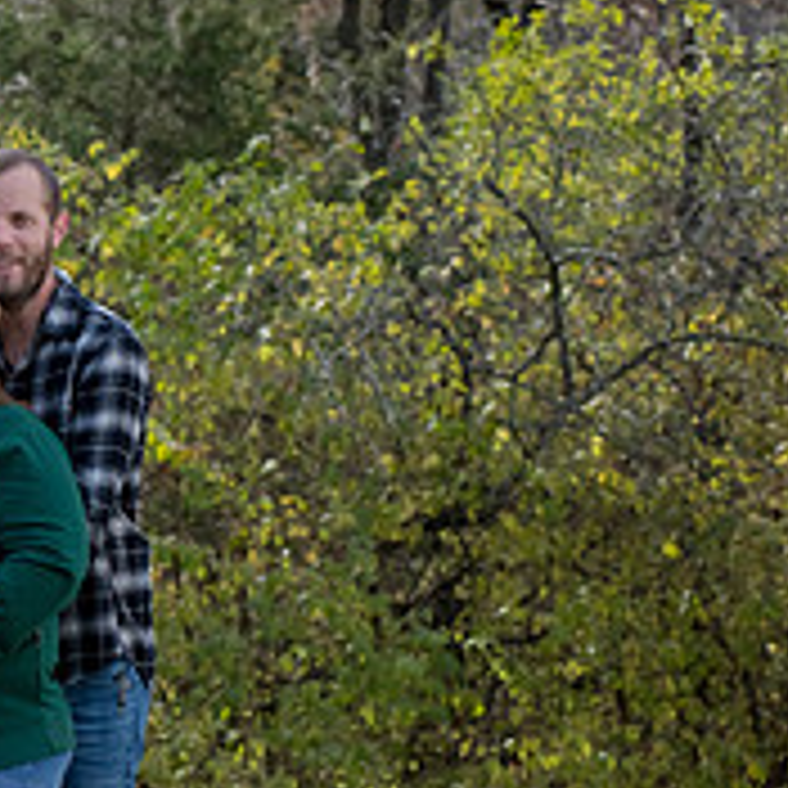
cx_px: -383
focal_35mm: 225
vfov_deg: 7.8
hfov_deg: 7.6
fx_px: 5795
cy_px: 552
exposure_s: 1/800
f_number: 5
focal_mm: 80
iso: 400
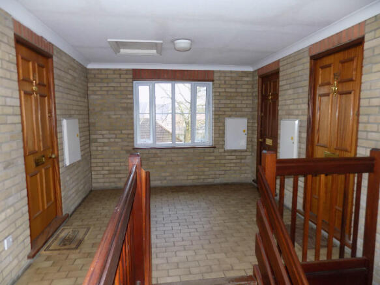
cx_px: 190
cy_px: 142
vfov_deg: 58.9
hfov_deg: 73.9
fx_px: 252
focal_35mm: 23
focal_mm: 4
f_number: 3.1
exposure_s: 1/30
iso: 320
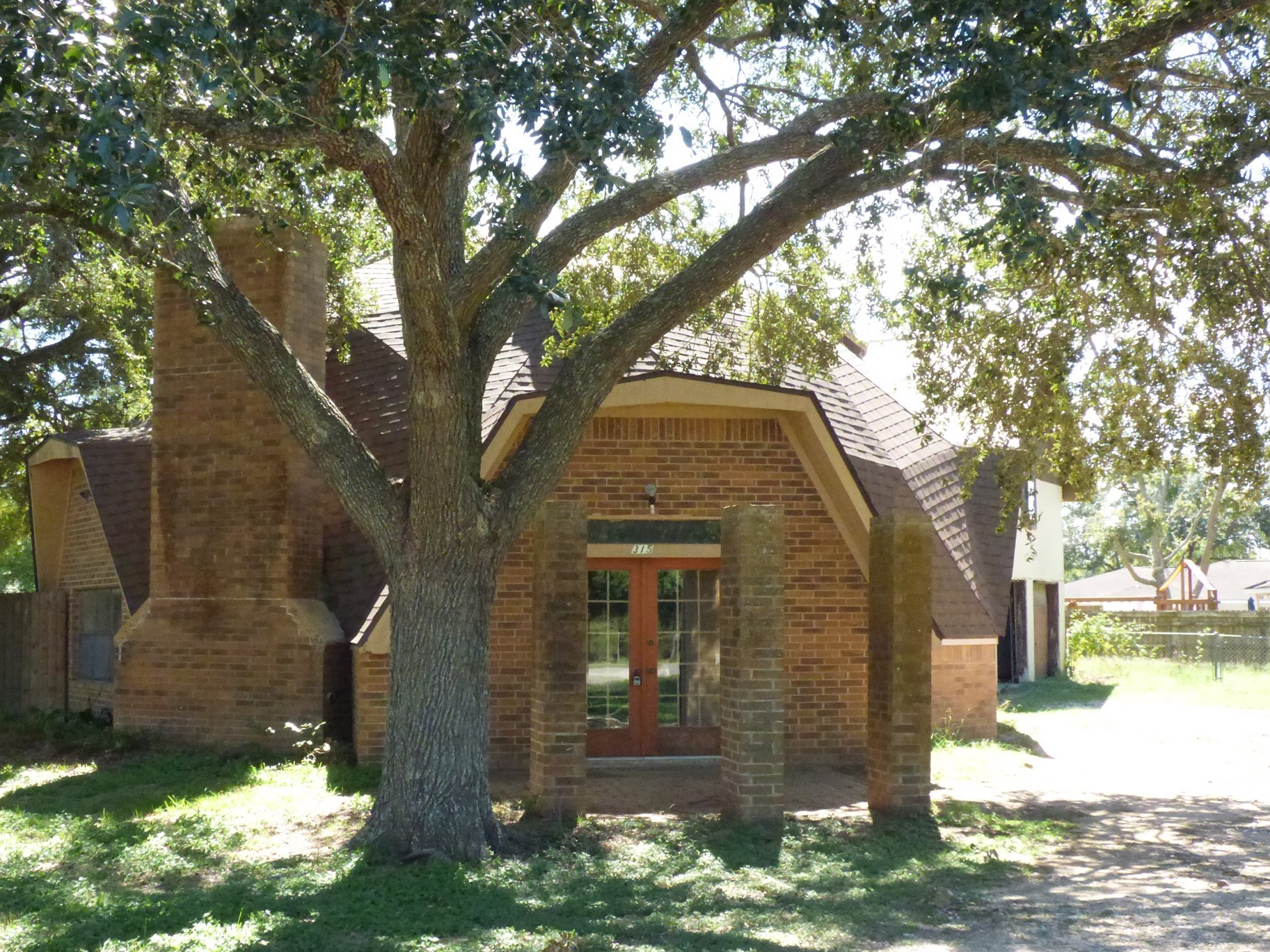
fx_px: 1688
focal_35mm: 46
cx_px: 560
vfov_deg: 31.5
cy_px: 515
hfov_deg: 41.2
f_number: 4.5
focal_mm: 7.37
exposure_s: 1/1300
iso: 1600
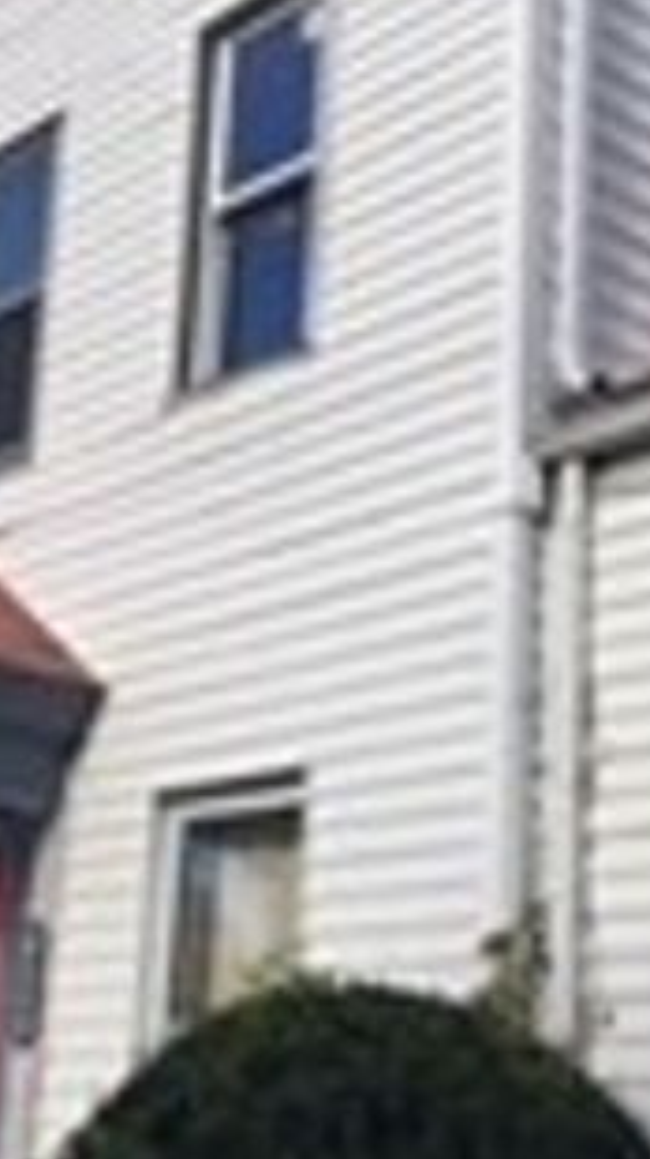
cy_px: 537
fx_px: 2087
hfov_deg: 17.7
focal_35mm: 68
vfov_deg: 31.0
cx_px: 385
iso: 32
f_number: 2.2
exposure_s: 1/1980
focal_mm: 4.15
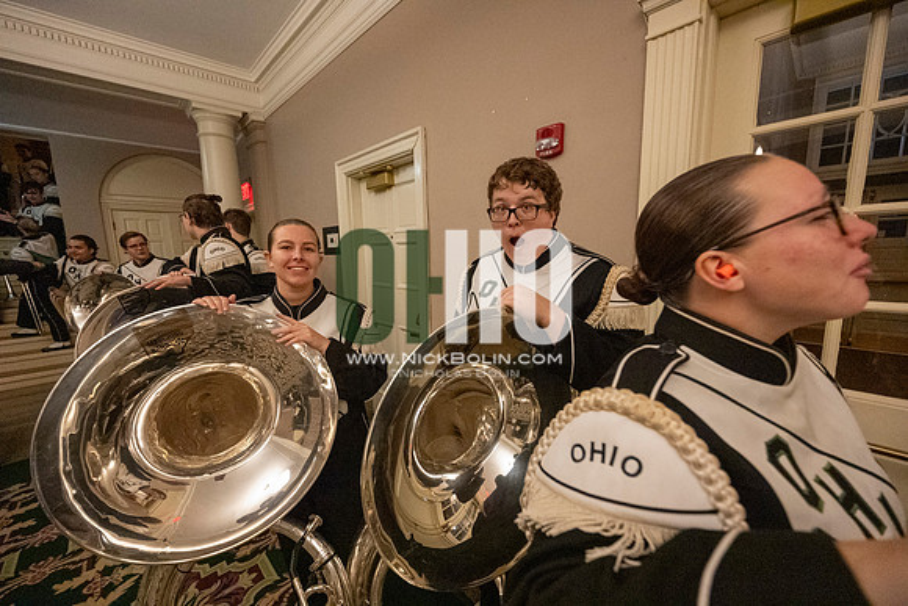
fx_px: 353
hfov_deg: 104.2
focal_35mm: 14
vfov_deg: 81.2
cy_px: 303
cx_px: 454
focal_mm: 14
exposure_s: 1/250
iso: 12800
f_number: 4.5
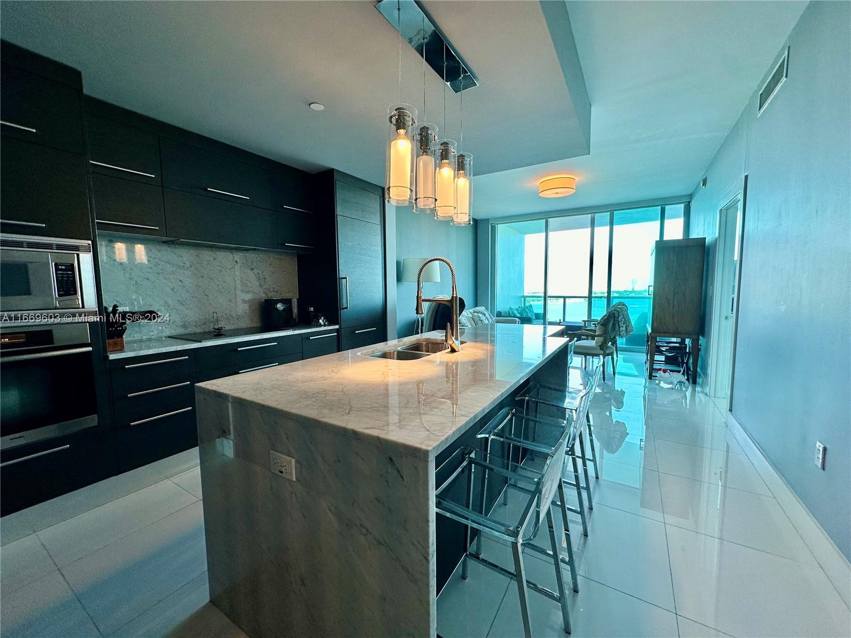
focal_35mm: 14
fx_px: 344
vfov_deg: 85.7
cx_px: 426
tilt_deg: -5.0
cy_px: 319
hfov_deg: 102.1
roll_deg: +0.5
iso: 80
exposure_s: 1/120
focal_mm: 2.22
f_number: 2.2
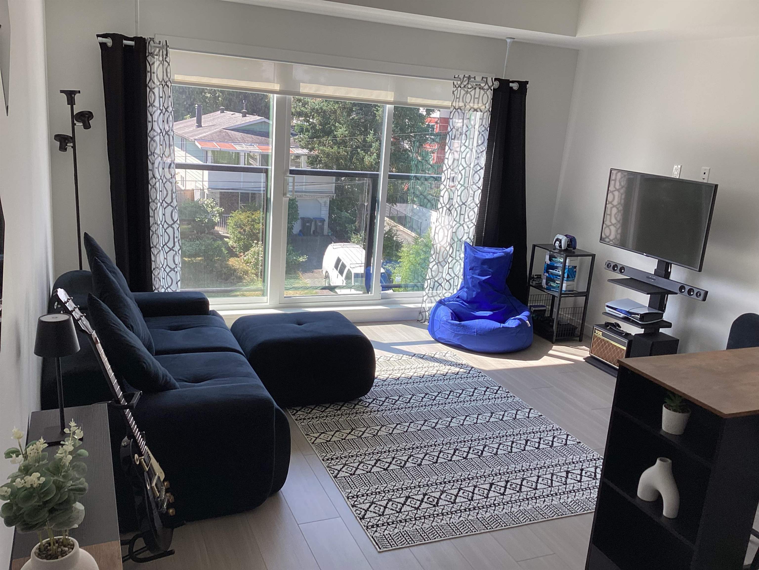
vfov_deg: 45.4
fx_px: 680
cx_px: 380
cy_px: 285
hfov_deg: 58.4
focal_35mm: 31
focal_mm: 3.3
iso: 25
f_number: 2.4
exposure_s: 1/120
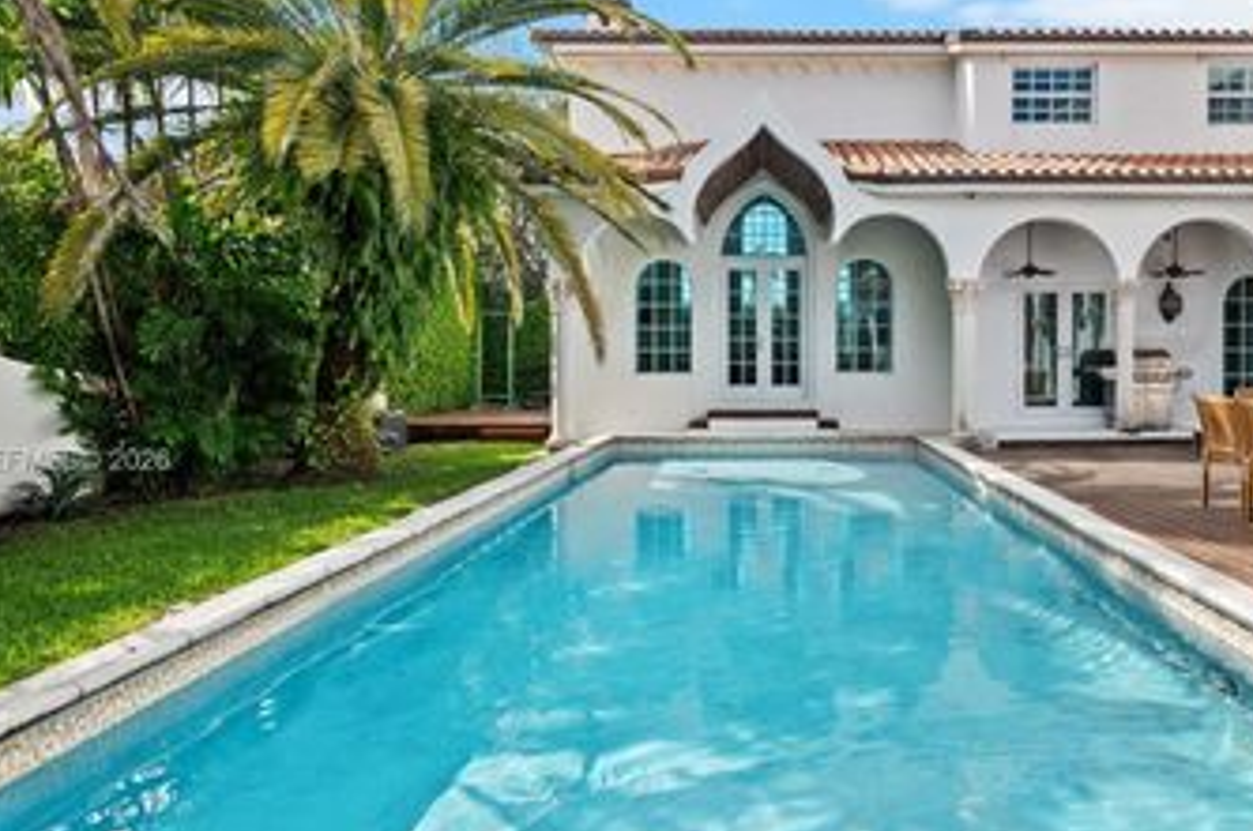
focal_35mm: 21
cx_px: 745
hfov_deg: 80.4
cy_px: 463
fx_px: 730
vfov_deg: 59.2
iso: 200
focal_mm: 14
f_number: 8
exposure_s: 1/320
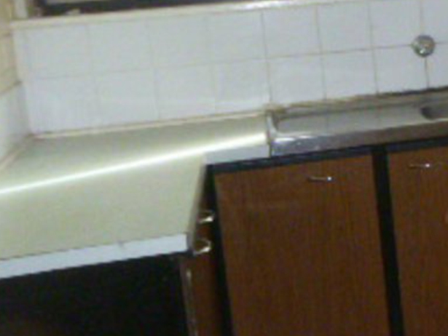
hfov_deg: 21.7
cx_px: 634
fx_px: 1010
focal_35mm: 78
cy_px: 84
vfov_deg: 18.8
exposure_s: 1/60
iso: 400
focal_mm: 4.5
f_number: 3.9
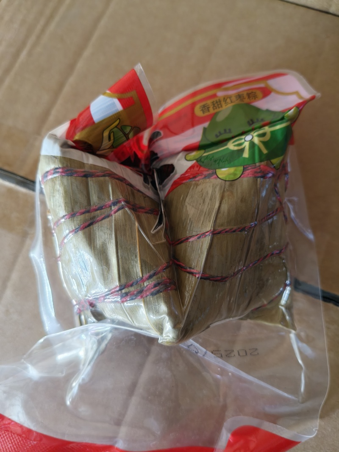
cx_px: 170
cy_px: 226
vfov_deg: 67.3
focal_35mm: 26
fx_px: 340
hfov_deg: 53.1
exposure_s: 1/100
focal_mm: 4.84
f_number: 1.8
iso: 400
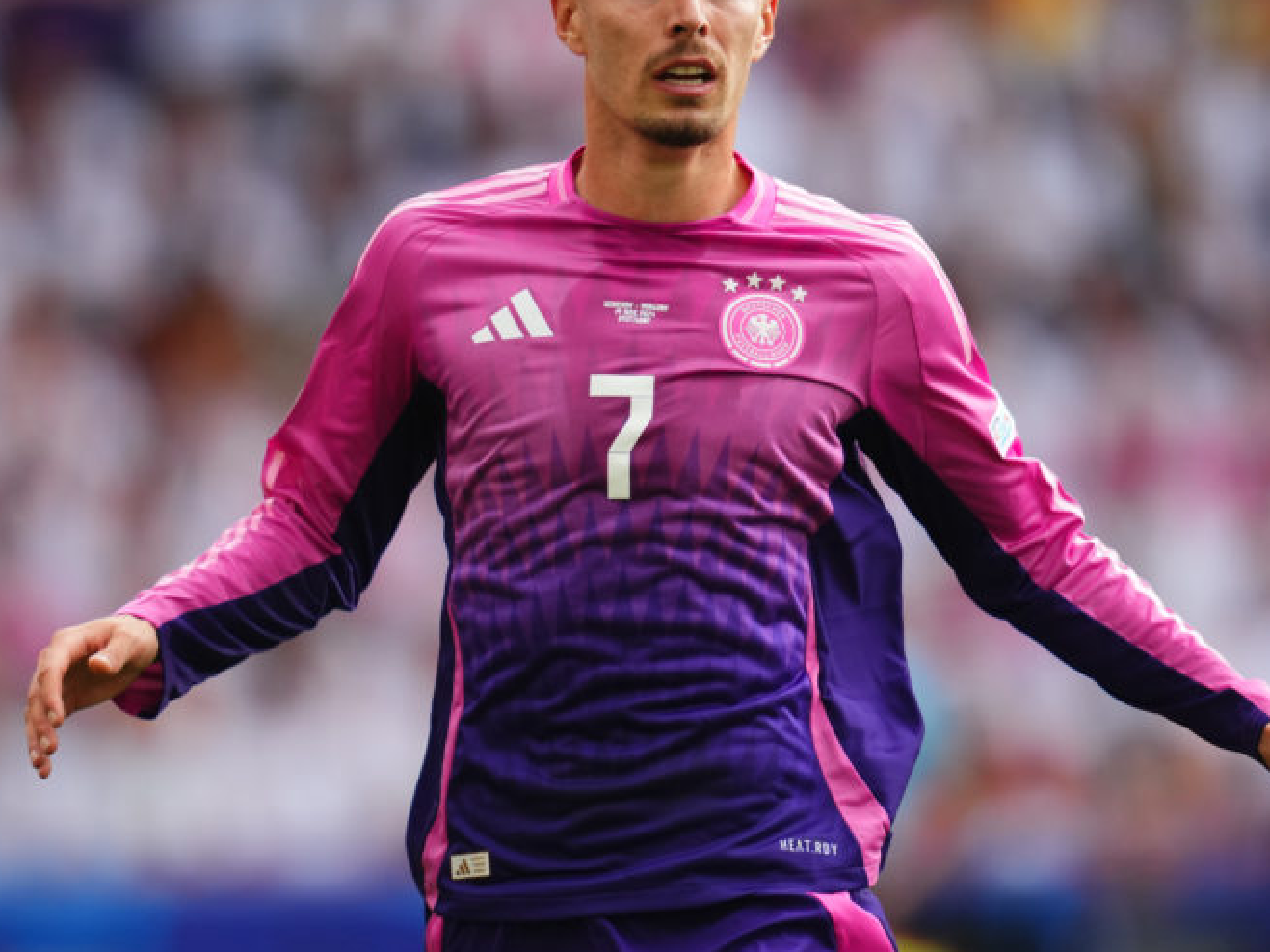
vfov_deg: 2.5
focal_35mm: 598
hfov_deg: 3.3
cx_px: 742
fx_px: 21936
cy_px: 446
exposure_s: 1/2500
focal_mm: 400
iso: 640
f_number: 2.8
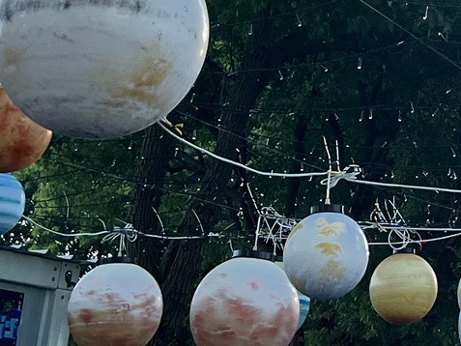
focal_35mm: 109
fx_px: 1452
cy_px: -200
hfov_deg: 17.3
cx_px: 538
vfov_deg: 12.8
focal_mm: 5.7
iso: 50
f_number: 1.5
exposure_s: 1/2045
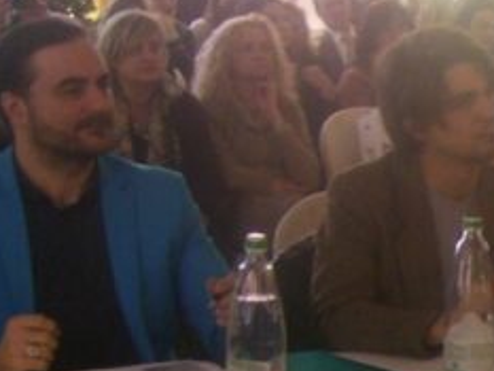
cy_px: 394
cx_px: 742
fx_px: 1742
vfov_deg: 12.0
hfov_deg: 15.0
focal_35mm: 122
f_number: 2.7
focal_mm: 6
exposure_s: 1/8
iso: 160
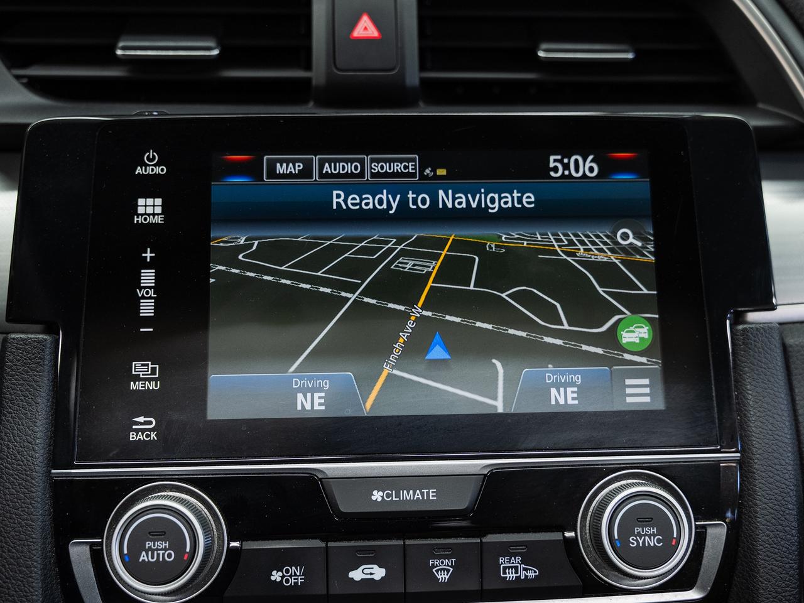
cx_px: 440
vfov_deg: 35.8
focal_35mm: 40
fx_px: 934
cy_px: 302
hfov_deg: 46.5
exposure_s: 1/40
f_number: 3.5
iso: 640
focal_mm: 34
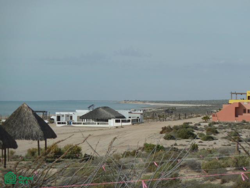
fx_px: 1748
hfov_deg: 8.2
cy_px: 94
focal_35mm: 242
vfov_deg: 6.1
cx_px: 125
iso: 80
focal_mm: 39.7
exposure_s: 1/800
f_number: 5.6
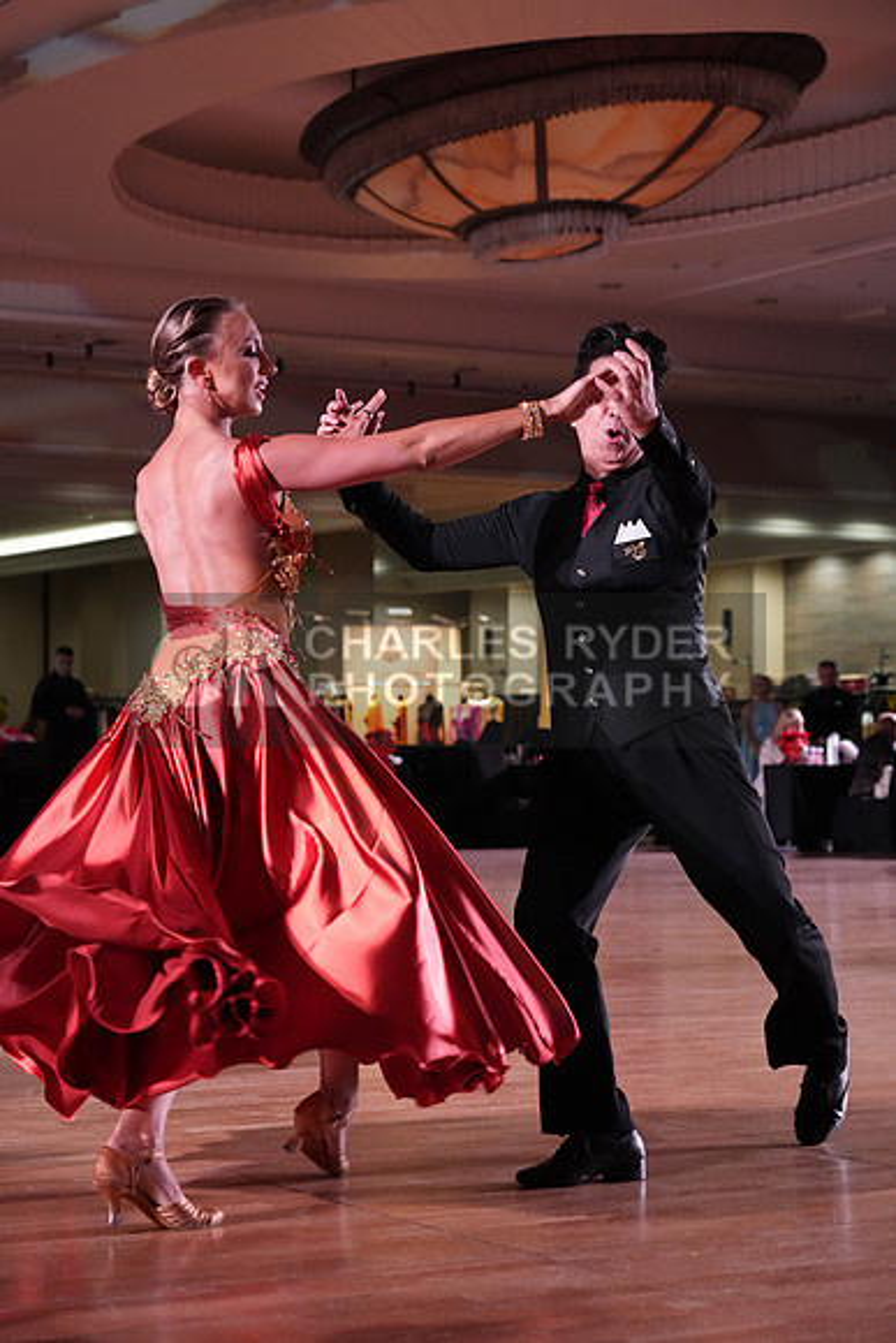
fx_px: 2761
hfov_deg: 18.4
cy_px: 672
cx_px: 448
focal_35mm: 74
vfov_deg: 27.3
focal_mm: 74
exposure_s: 1/320
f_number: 5
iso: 5000
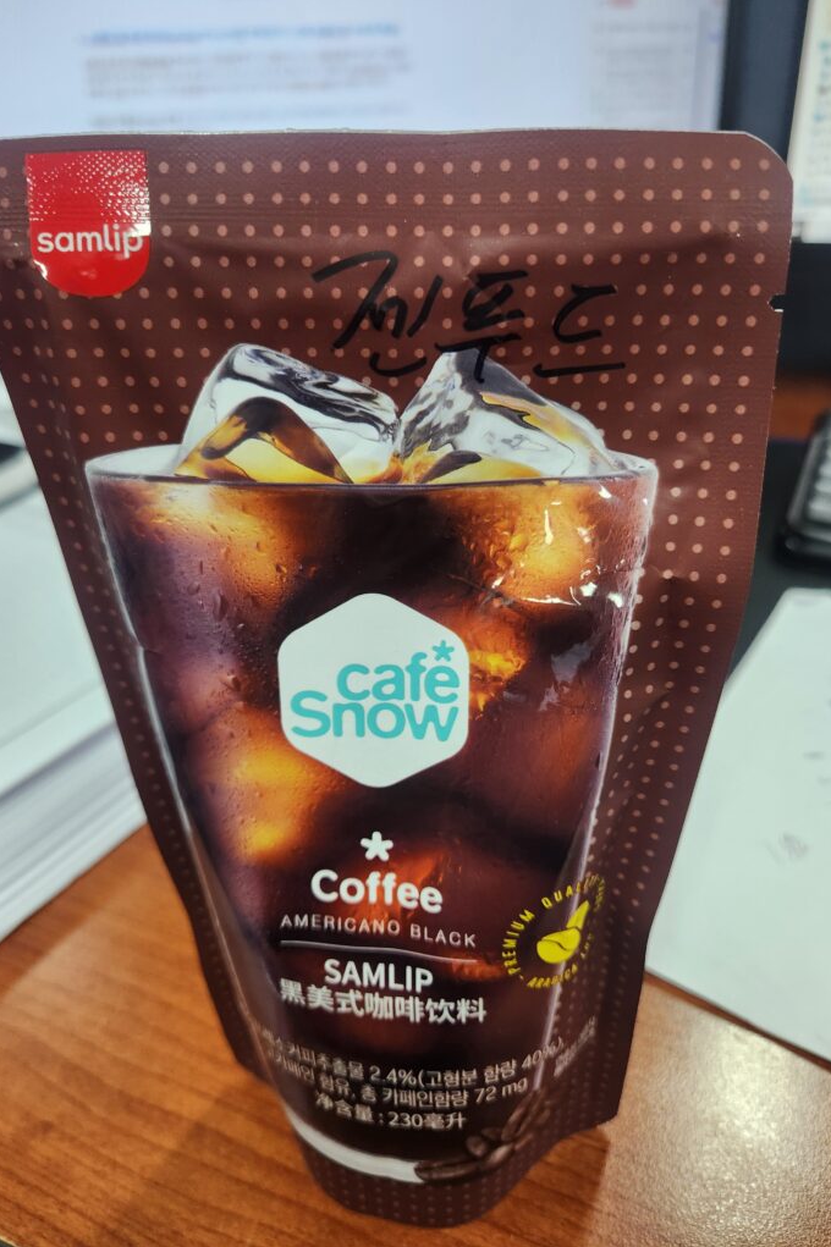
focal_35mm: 24
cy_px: 623
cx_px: 423
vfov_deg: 73.8
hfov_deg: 53.1
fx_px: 831
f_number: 1.8
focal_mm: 5.4
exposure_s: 1/120
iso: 200
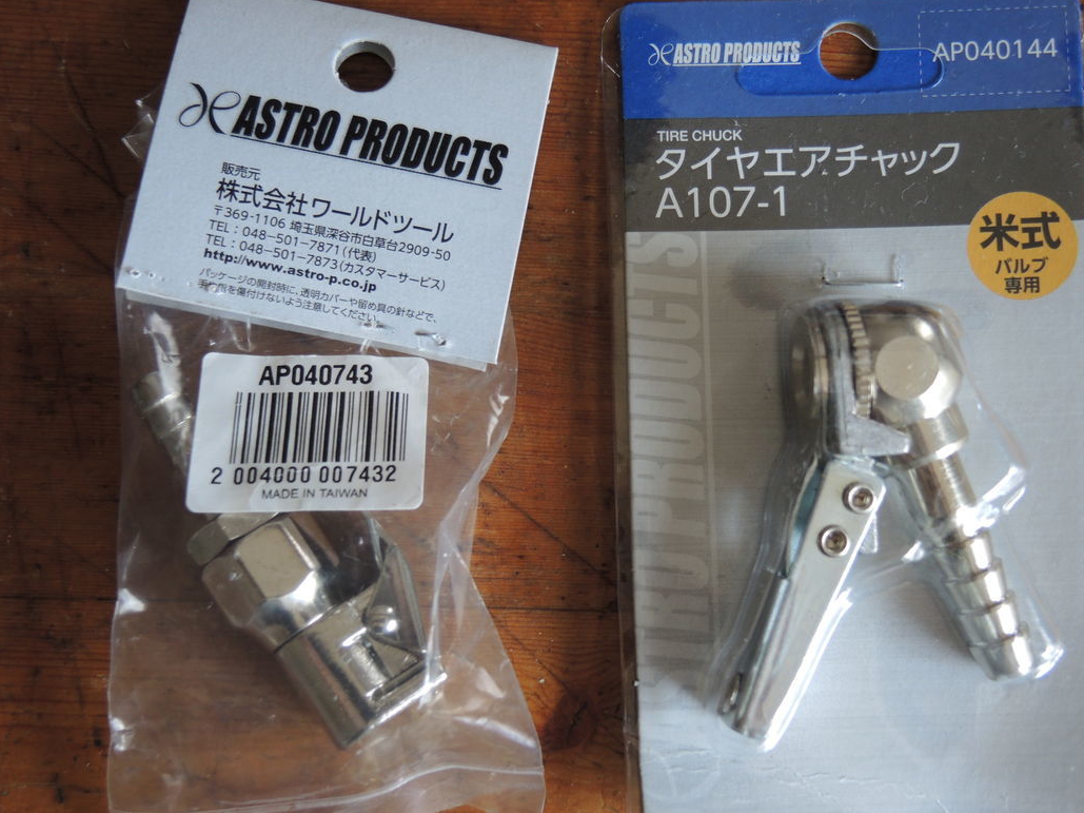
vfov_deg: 29.7
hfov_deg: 38.8
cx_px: 629
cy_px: 412
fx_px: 1534
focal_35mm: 49
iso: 160
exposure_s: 1/50
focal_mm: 9
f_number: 2.5
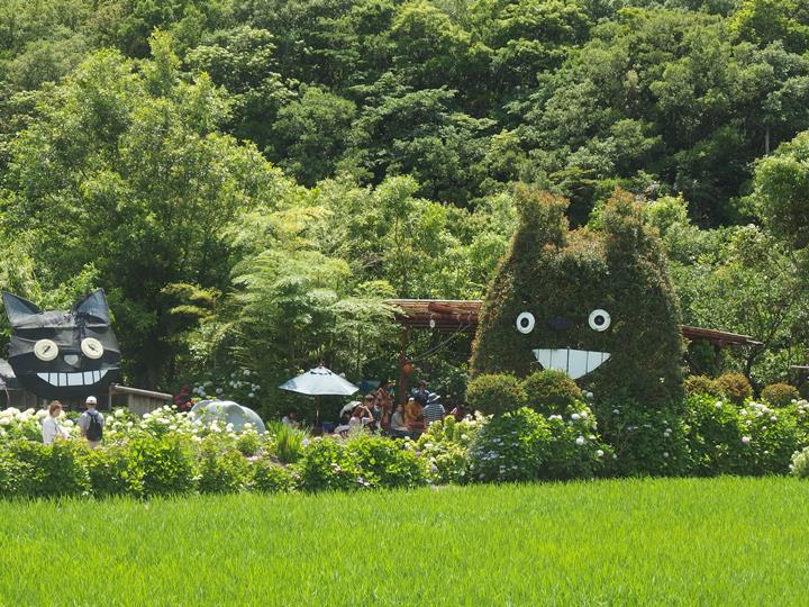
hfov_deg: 24.1
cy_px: 304
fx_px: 1893
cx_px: 404
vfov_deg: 18.2
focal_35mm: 81
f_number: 4
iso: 100
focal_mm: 14.4
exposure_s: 1/500
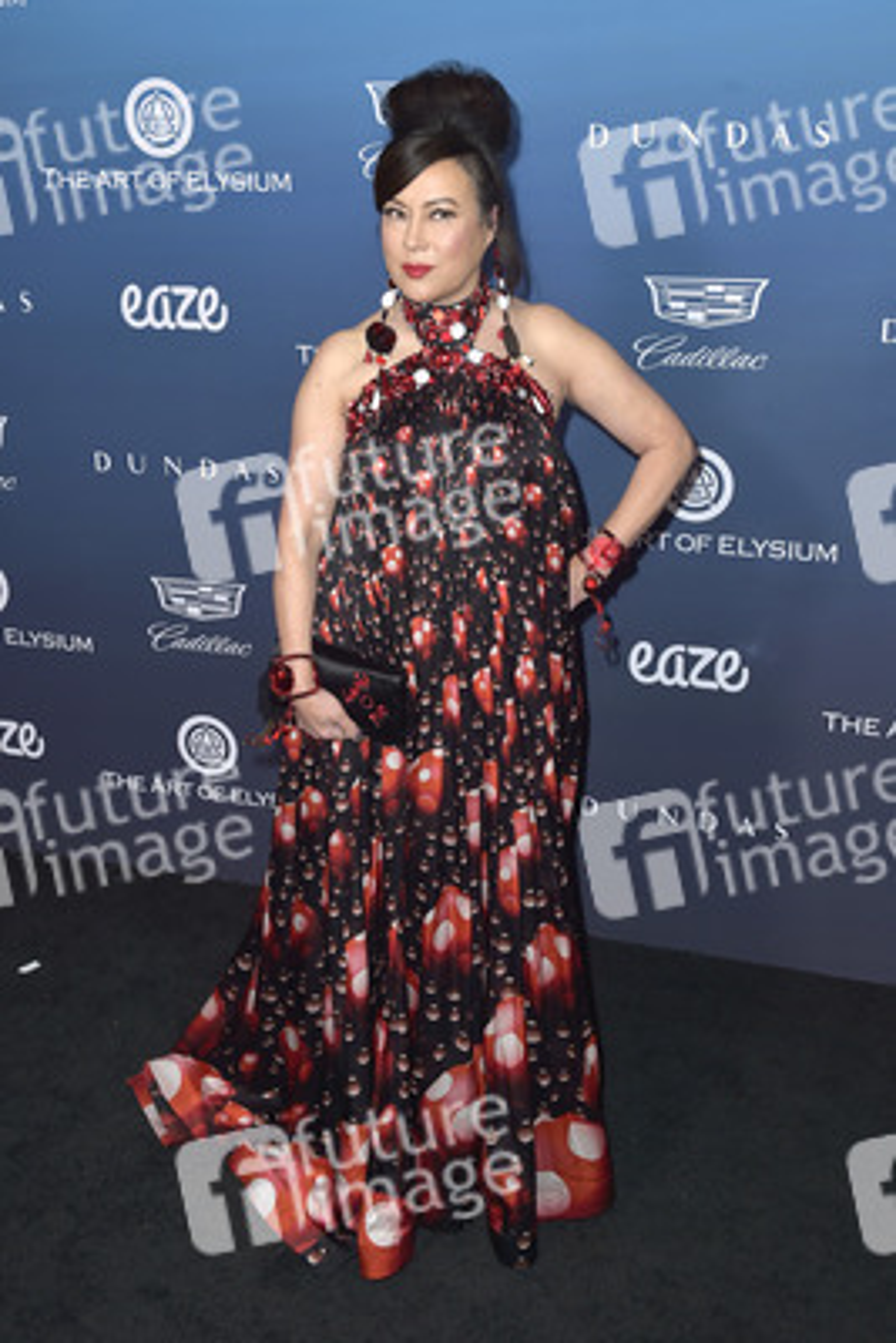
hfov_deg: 33.4
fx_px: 1492
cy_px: 672
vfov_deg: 48.4
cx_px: 448
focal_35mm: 40
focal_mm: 40
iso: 250
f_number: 5.6
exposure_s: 1/250
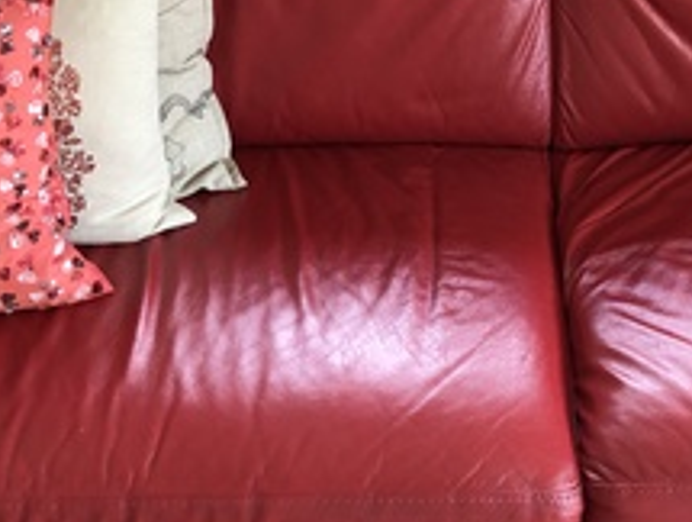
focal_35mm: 78
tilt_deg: -33.1
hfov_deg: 24.7
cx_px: 534
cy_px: 116
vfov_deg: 18.8
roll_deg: +1.2
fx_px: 1562
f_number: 1.8
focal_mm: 4
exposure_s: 1/30
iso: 32
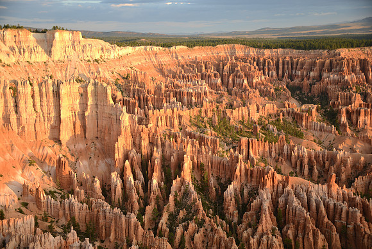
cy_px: 124
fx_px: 517
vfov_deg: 27.0
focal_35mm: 50
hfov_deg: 39.6
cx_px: 186
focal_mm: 50
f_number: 4.5
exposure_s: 1/30
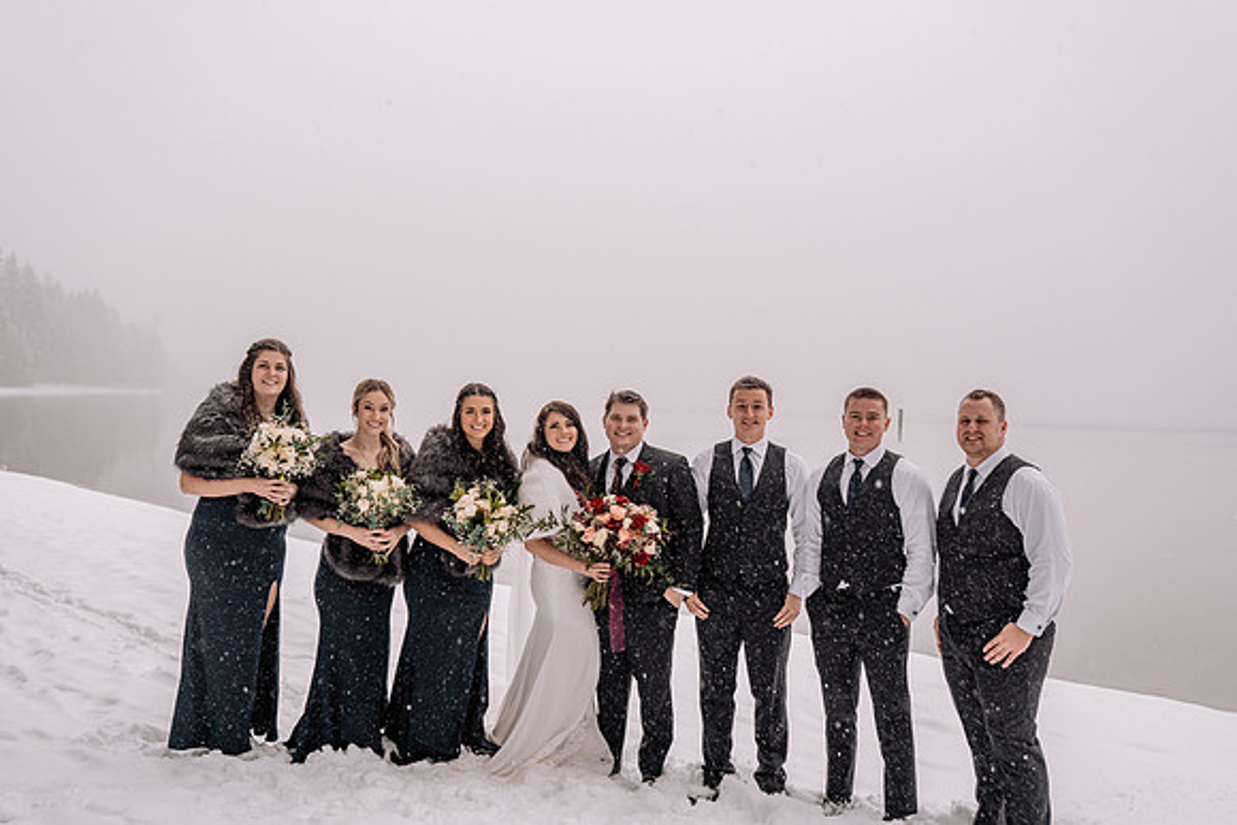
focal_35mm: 35
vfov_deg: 37.9
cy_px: 412
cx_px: 618
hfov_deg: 54.4
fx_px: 1203
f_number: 5
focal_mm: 35
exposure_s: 1/250
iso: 1250
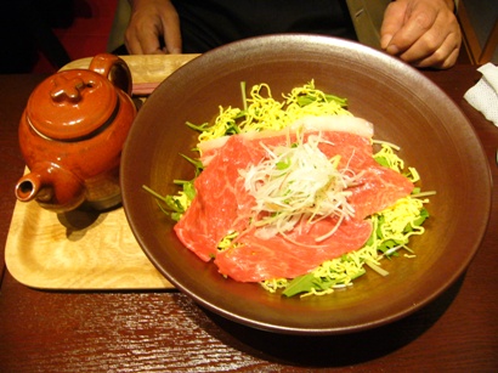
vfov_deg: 40.7
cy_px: 186
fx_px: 503
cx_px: 249
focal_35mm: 35
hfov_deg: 52.7
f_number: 2.8
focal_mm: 5.8
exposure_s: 1/8
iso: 200
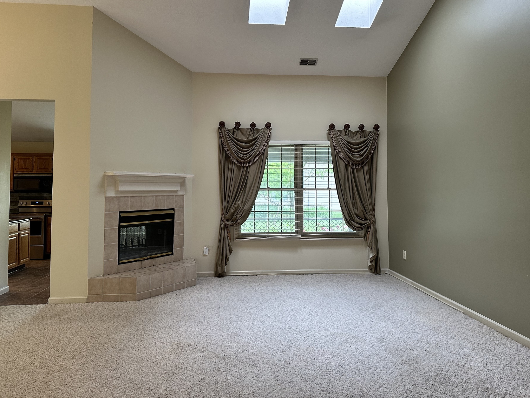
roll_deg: -0.4
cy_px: 175
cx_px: 266
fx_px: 413
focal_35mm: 27
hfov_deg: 65.3
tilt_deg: +3.3
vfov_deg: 51.2
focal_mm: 6.86
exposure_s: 1/60
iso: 200
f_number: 1.78
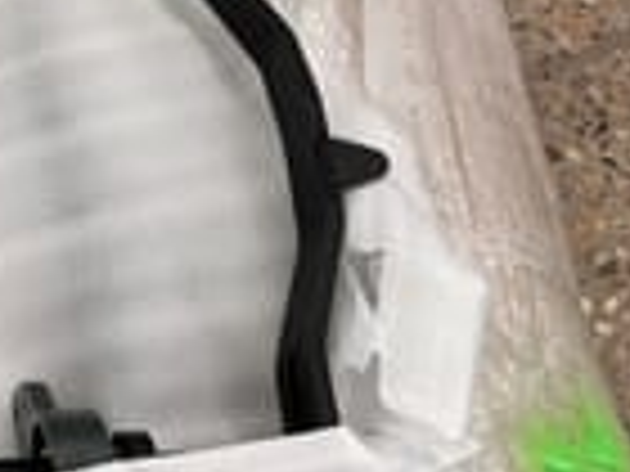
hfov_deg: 18.4
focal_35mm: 93
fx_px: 1693
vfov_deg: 15.7
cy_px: 65
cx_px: -346
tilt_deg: -59.4
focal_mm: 5.1
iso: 32
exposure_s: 1/144
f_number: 1.6
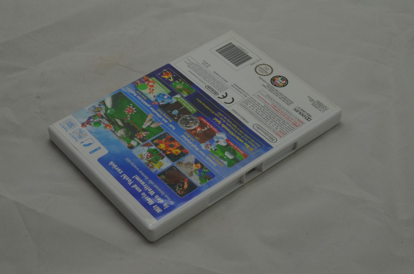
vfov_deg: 22.2
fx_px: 700
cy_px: 136
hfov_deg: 32.9
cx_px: 204
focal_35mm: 61
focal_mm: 40
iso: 100
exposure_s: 1/3
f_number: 20
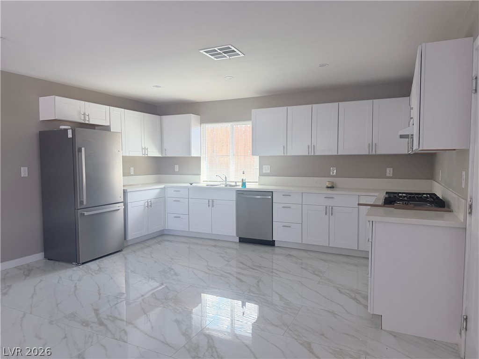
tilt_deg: -2.6
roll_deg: +0.9
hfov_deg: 71.6
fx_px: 332
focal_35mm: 24
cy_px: 180
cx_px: 240
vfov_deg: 56.8
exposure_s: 1/186
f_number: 1.78
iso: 125
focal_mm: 6.76
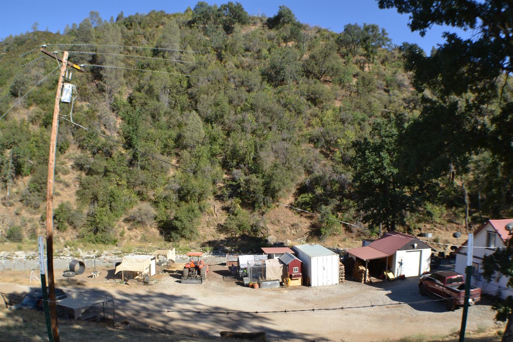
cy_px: 171
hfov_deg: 49.6
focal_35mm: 39
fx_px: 556
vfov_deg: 34.2
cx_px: 256
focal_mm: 26
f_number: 7.1
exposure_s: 1/200
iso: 100
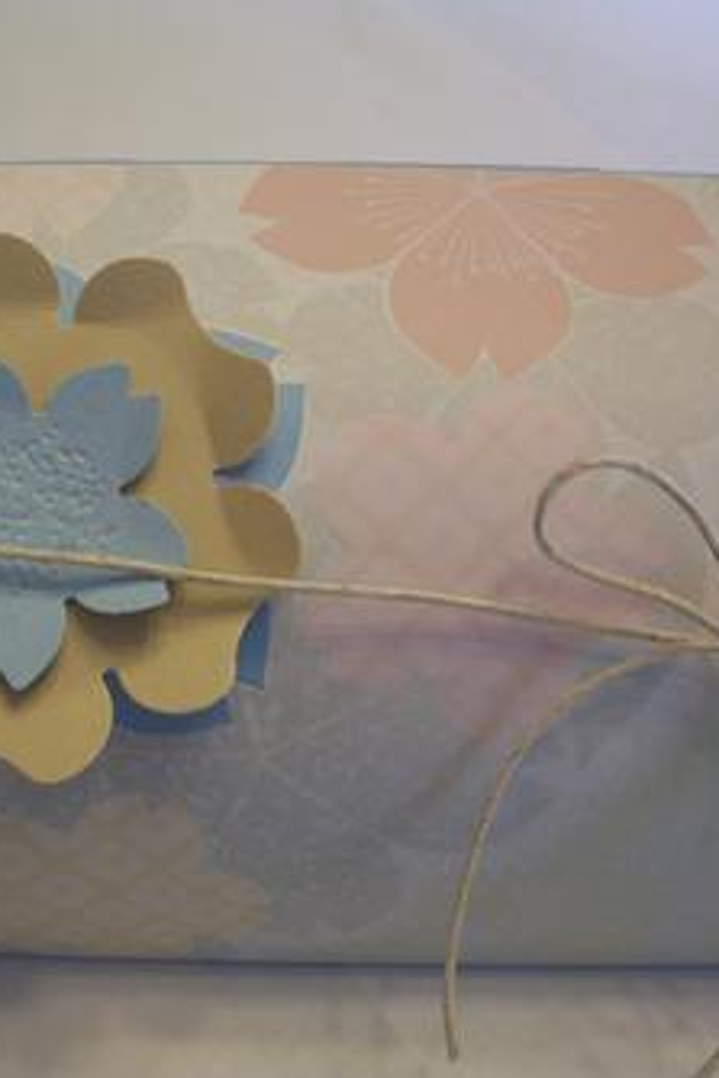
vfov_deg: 40.3
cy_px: 542
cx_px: 242
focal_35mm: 49
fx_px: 1466
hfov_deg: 27.4
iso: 80
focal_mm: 6.3
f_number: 3.1
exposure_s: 1/80
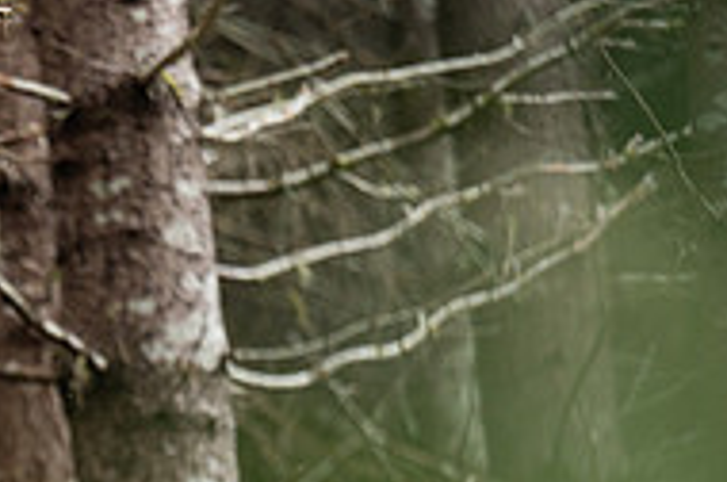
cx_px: -275
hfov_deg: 3.6
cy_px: 704
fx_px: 11391
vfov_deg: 2.4
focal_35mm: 565
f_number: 2.8
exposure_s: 1/1600
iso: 1000
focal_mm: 185
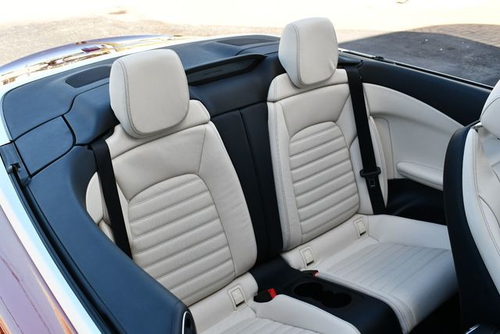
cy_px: 167
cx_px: 250
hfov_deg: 48.4
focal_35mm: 40
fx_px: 556
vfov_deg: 33.5
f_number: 5.6
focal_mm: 20
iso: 280
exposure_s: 1/250
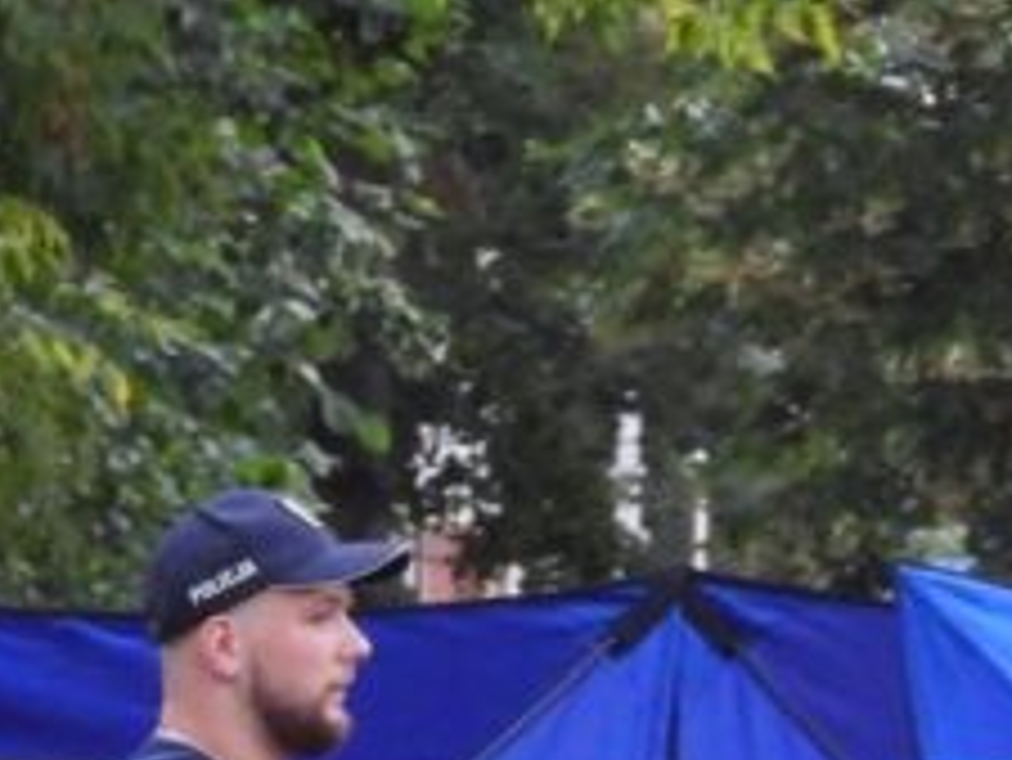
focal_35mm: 1159
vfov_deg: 1.3
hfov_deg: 1.7
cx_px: 738
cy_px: 1003
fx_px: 33901
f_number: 4.5
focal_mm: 45.8
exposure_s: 1/5
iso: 800
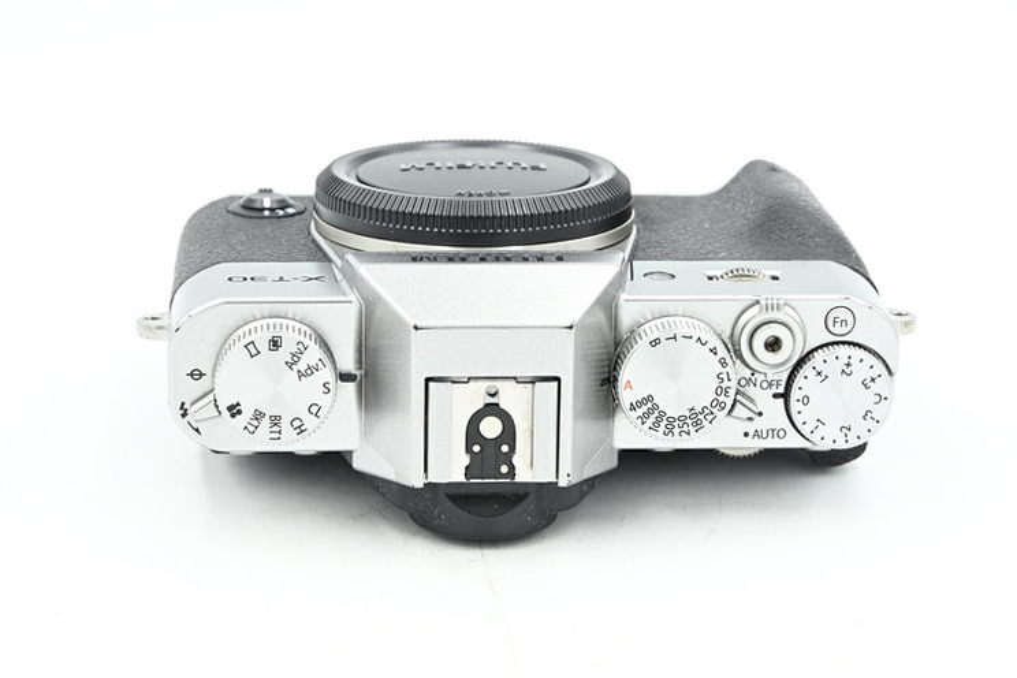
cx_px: 508
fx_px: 2119
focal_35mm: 75
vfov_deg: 18.2
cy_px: 339
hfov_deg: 27.0
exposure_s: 1/15
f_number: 14
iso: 200
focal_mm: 75
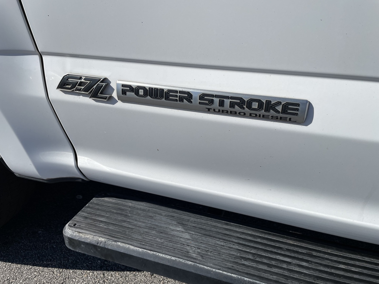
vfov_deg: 53.1
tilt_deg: -27.7
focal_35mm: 26
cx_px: 190
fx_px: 285
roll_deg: -0.7
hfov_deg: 67.3
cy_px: 142
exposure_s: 1/5291
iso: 32
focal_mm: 4.2
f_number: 1.6
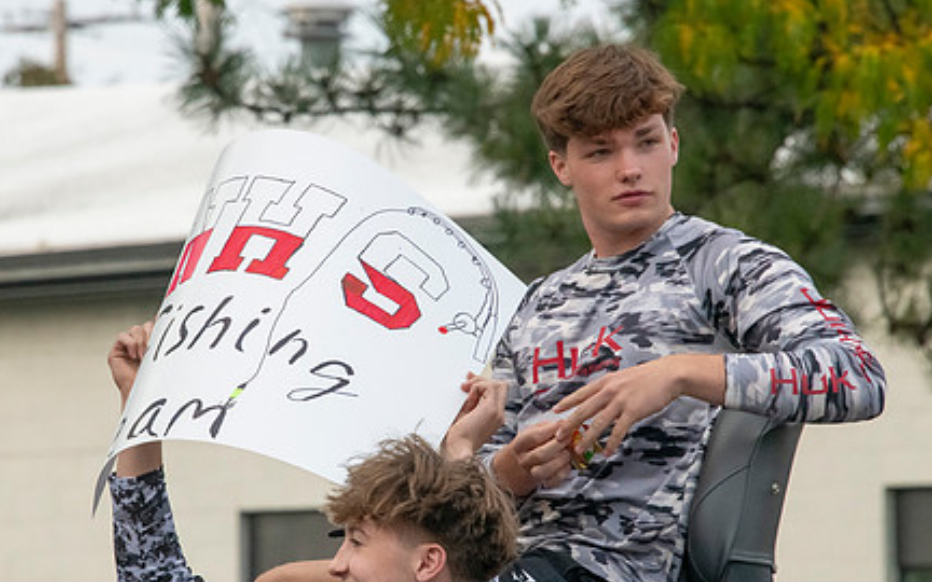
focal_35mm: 411
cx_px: 369
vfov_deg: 3.2
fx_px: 10439
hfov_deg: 5.1
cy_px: 361
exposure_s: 1/1600
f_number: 11
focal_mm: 300
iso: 3200
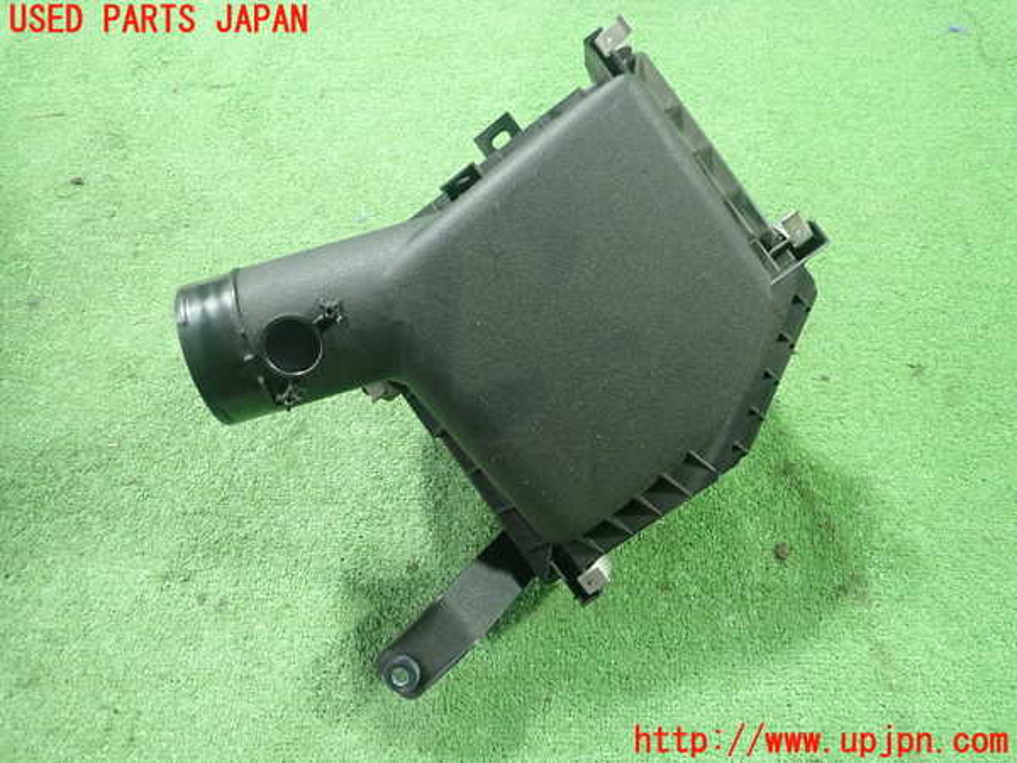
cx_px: 508
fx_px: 734
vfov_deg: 54.9
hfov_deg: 69.4
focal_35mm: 25
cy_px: 382
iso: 400
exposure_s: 1/30
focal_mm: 4.5
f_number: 2
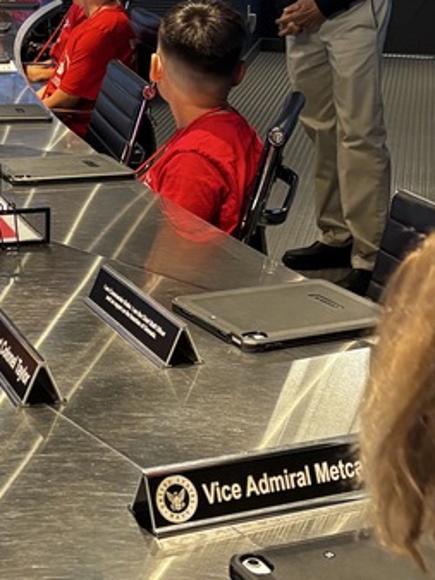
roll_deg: -0.7
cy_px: 112
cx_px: -24
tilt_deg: -11.6
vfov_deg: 24.3
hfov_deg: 18.1
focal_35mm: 79
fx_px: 1323
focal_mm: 5.96
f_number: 1.6
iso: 400
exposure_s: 1/40
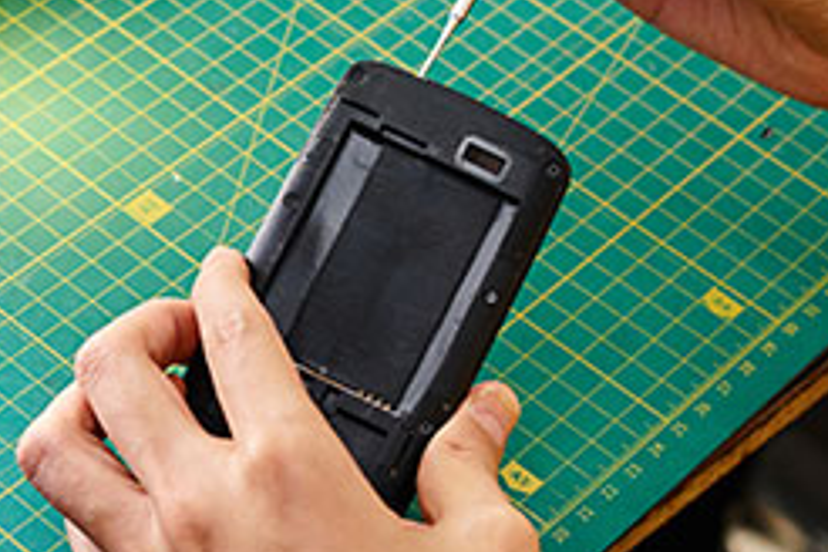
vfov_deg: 10.7
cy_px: 209
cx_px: 263
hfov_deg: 16.0
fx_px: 2944
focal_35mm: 128
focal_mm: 35
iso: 100
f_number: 4
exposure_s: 1/200
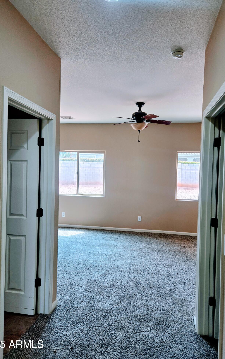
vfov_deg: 72.5
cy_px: 177
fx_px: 245
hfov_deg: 49.3
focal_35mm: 25
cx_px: 120
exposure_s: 1/120
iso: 40
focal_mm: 5.4
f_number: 1.8
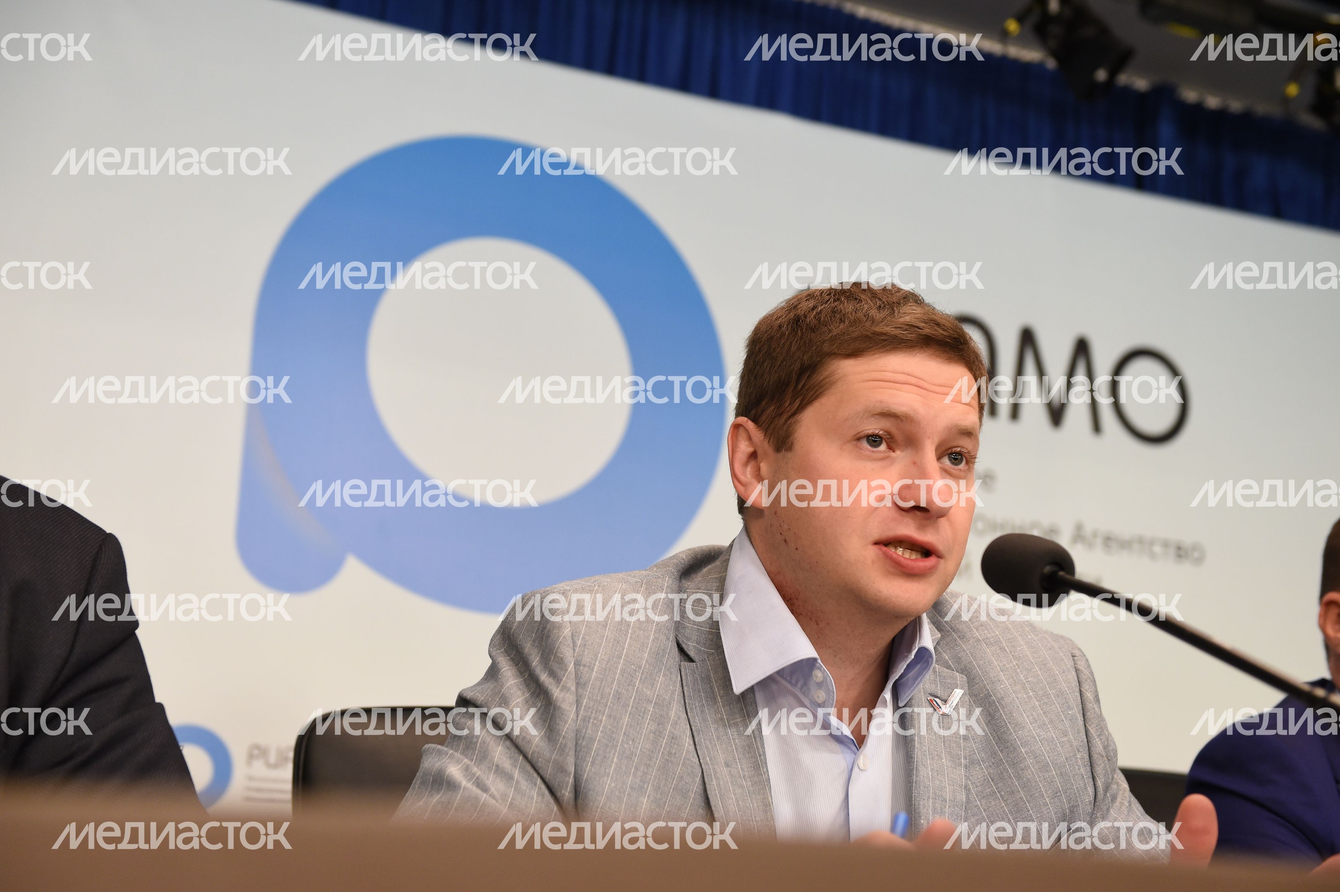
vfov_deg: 27.0
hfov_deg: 39.6
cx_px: 670
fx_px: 1860
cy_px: 446
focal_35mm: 50
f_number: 3.5
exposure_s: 1/320
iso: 2500
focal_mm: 50
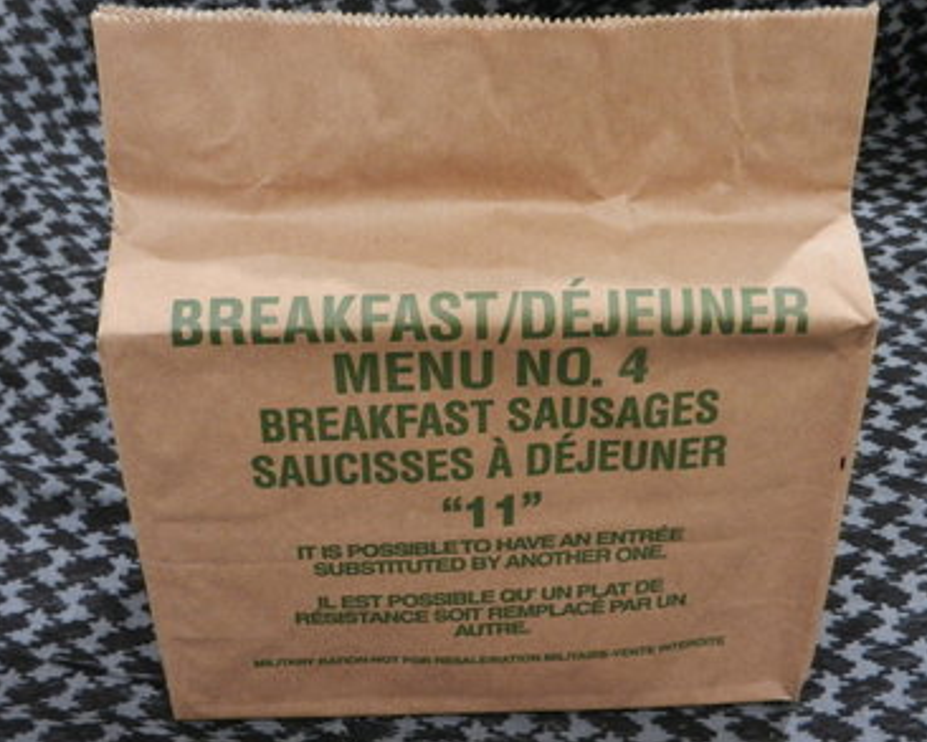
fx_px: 1317
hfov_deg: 38.8
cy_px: 372
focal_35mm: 48
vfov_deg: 31.5
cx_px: 484
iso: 200
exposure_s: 1/3
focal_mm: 8.2
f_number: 4.2
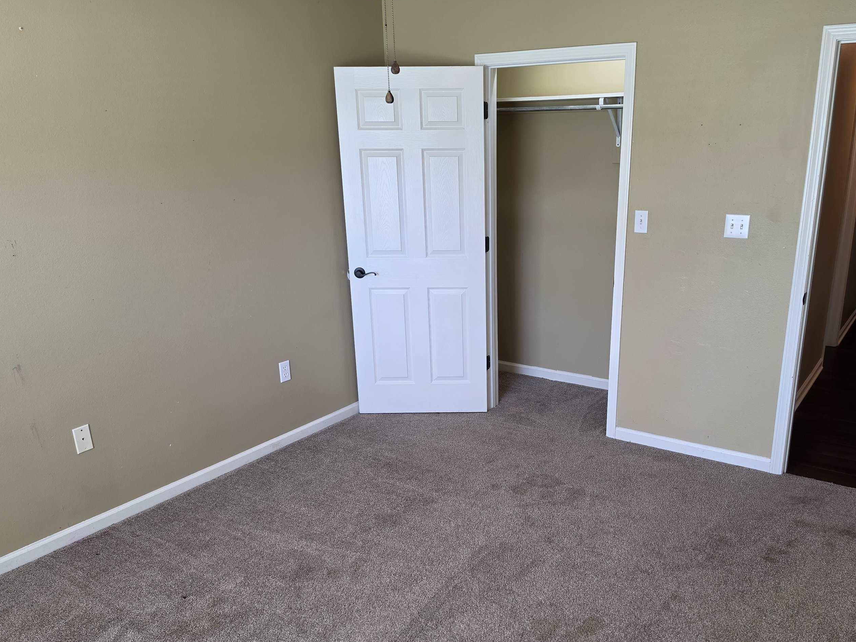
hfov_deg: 63.2
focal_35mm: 28
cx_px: 486
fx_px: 692
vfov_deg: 49.6
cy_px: 370
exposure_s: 1/120
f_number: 1.4
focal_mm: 6.5
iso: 125
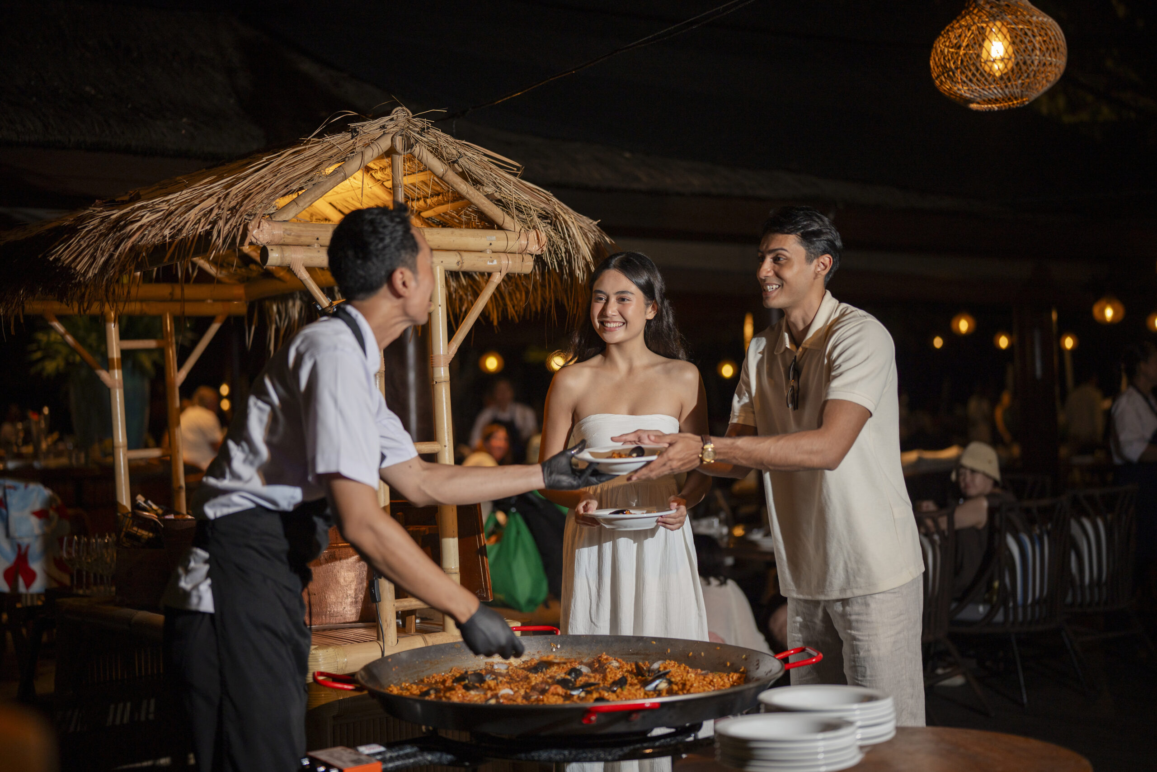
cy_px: 386
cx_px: 578
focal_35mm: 50
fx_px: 1607
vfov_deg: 27.0
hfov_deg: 39.6
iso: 125
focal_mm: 50
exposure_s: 1/250
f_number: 1.4
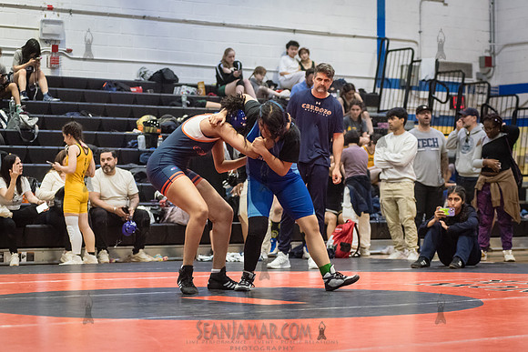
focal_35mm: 98
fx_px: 1436
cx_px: 268
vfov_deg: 14.0
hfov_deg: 20.8
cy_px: 193
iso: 8000
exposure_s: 1/400
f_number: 3.5
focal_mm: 86
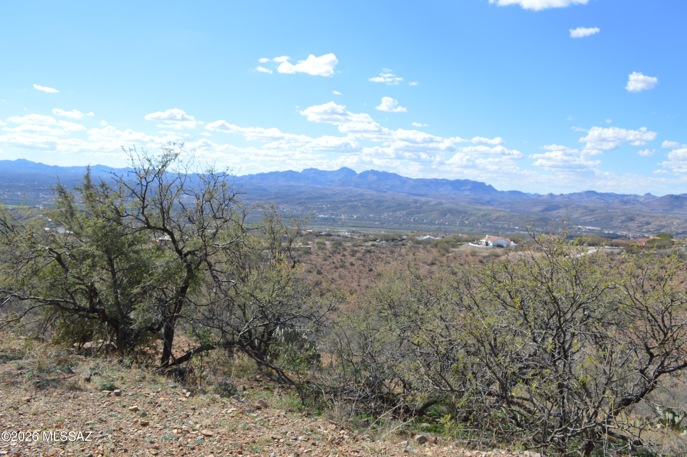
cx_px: 344
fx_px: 515
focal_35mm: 27
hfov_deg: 67.4
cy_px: 228
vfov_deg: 47.8
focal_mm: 18
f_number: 8
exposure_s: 1/250
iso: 100
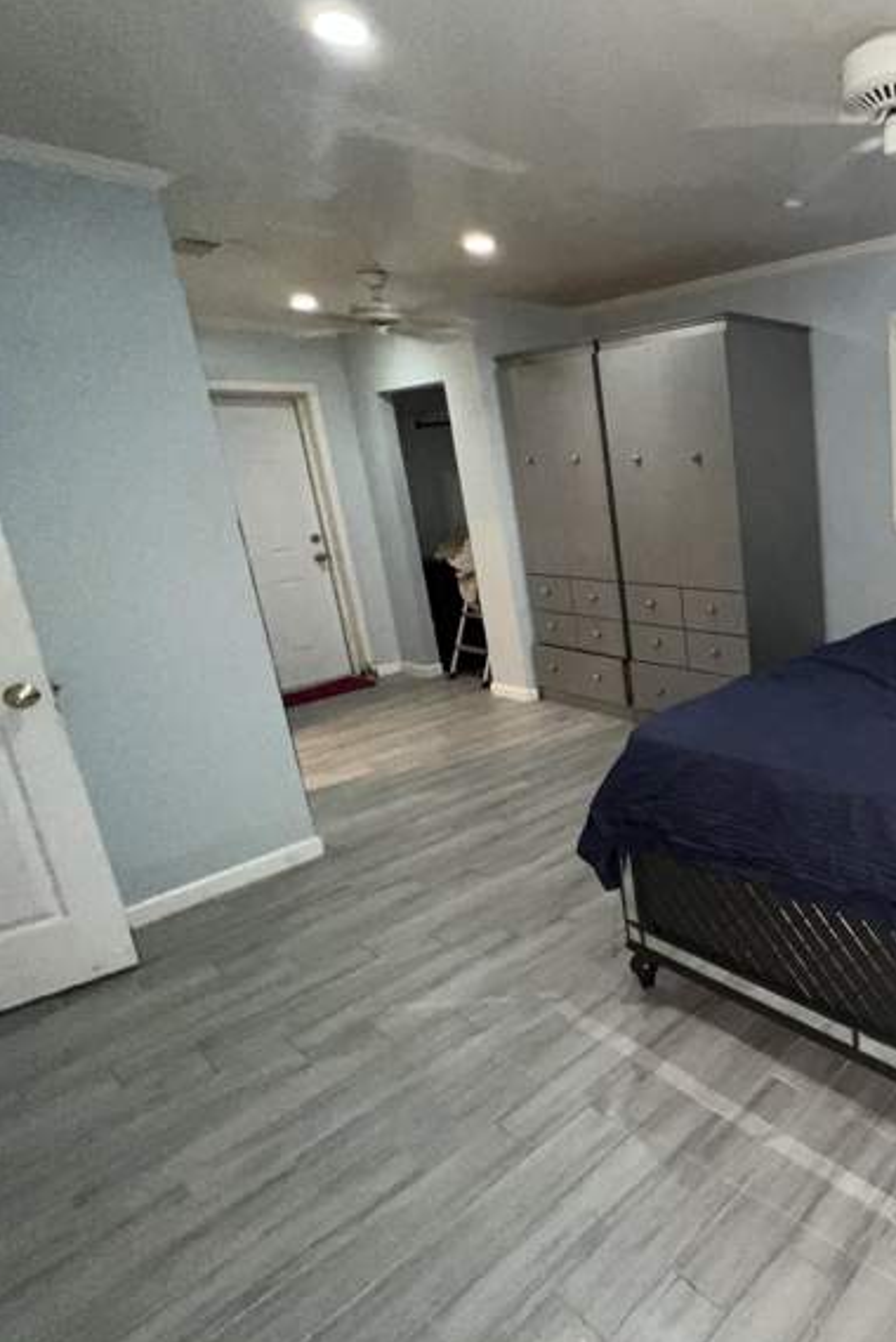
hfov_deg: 53.2
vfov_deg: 86.8
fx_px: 708
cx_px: 865
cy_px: 646
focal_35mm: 19
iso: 320
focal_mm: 1.57
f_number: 1.8
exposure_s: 1/40
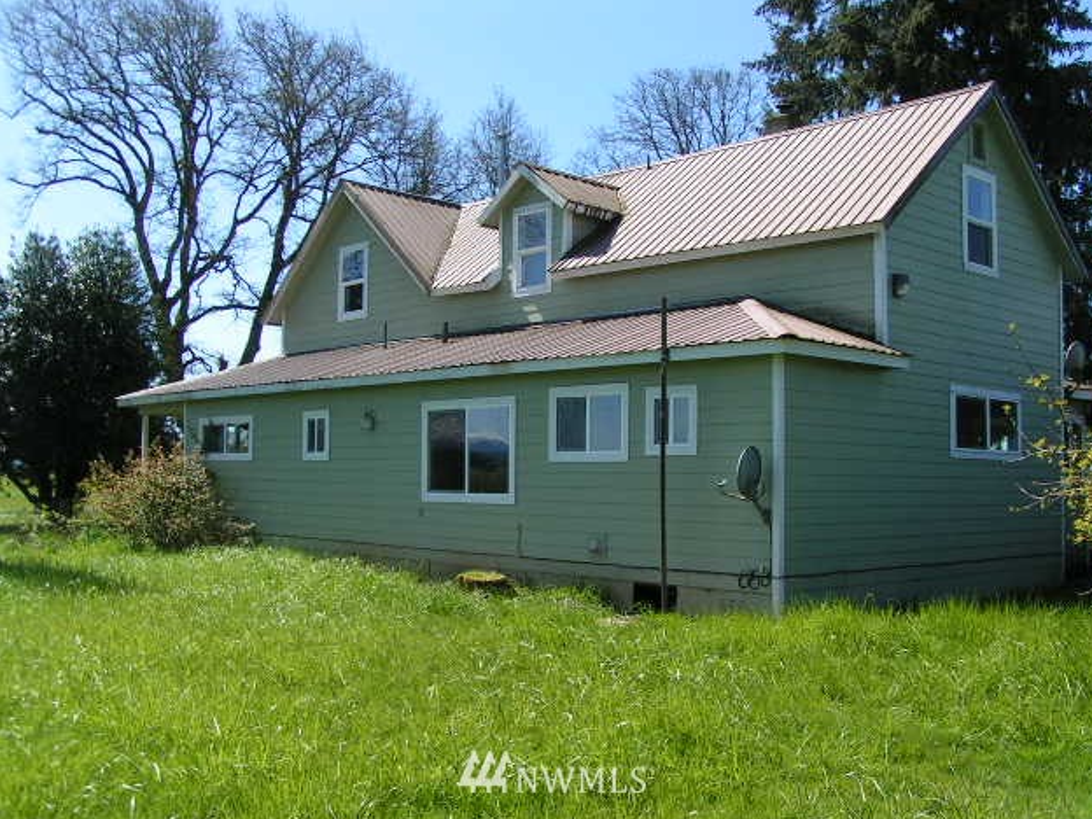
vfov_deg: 36.8
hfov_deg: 47.9
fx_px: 1230
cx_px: 556
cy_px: 418
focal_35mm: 39
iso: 50
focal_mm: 5.8
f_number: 5.6
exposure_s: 1/250
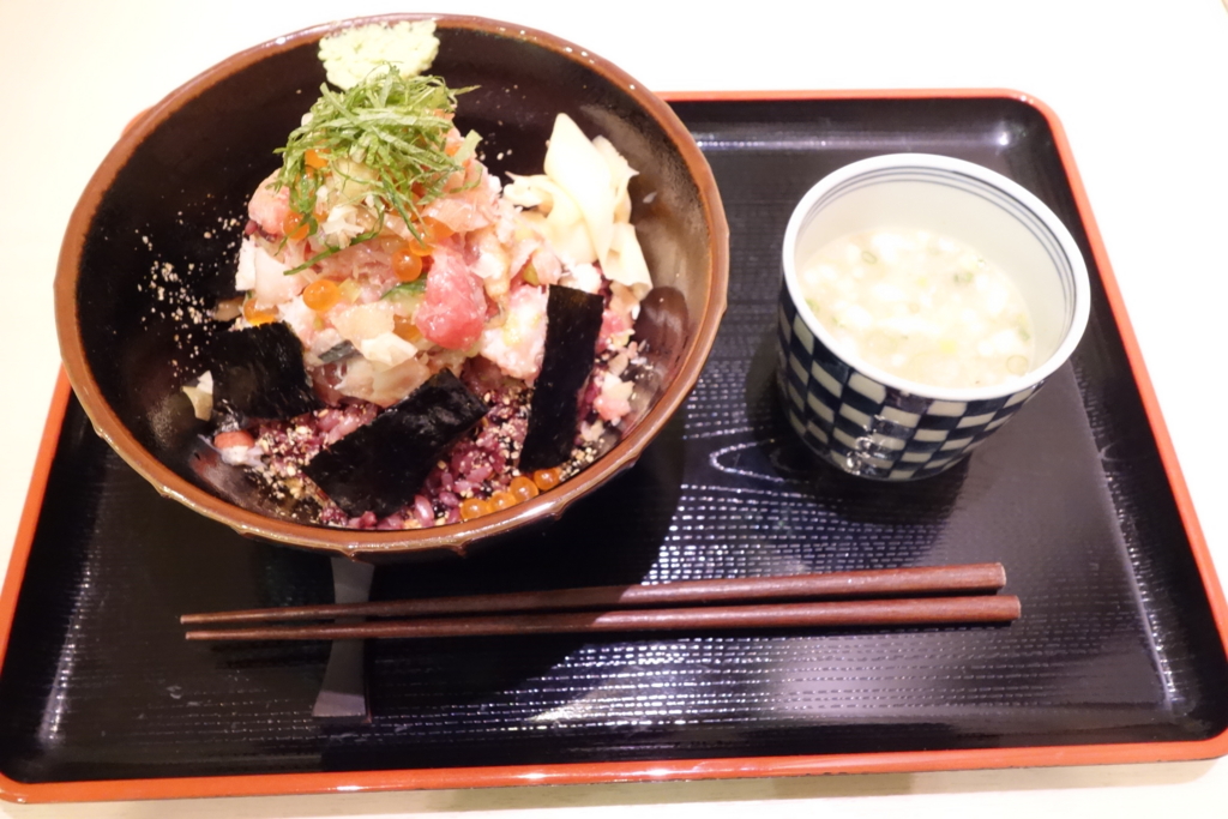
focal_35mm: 33
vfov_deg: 40.0
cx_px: 614
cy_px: 410
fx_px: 1126
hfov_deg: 57.2
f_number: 6.3
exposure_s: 1/25
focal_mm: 12.18
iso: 3200
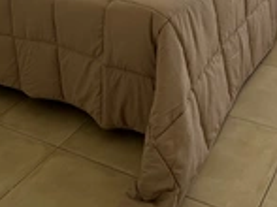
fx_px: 336
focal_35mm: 42
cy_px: -100
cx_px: 204
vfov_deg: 25.9
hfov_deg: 43.6
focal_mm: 2.22
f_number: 2.2
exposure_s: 1/197
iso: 40
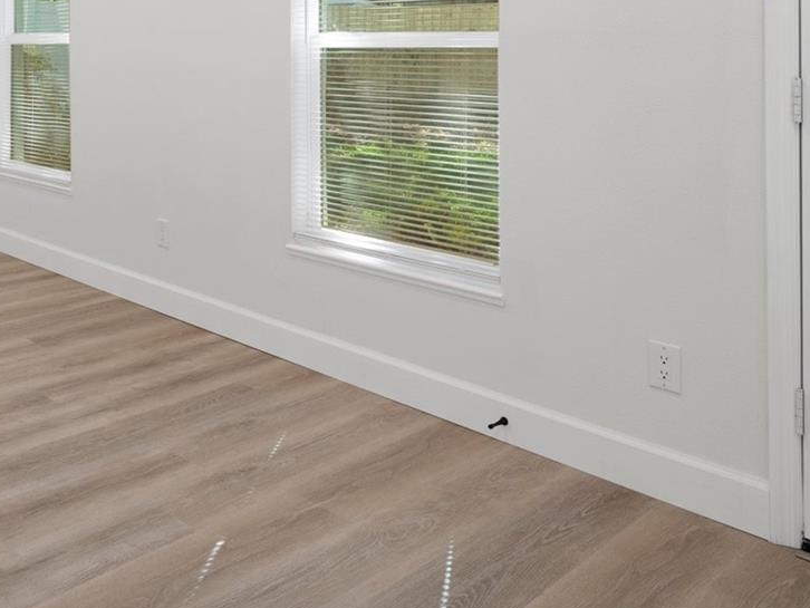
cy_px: 49
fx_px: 843
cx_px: 187
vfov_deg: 36.9
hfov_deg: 49.0
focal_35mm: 36
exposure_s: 1/4
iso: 320
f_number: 9
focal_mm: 17
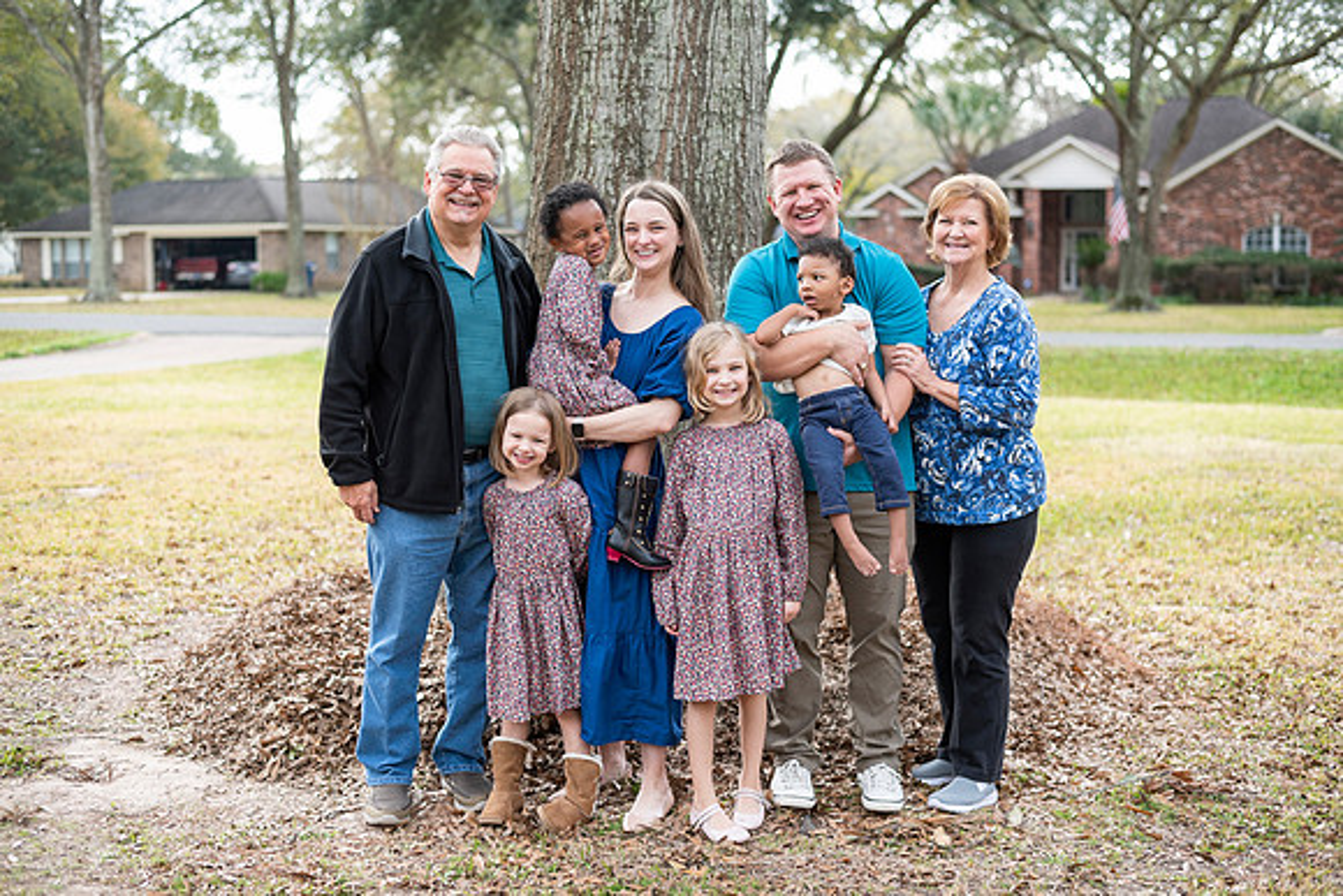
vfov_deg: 27.0
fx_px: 1866
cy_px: 448
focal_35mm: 50
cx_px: 672
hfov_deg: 39.6
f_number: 2.5
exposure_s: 1/640
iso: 200
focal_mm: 50
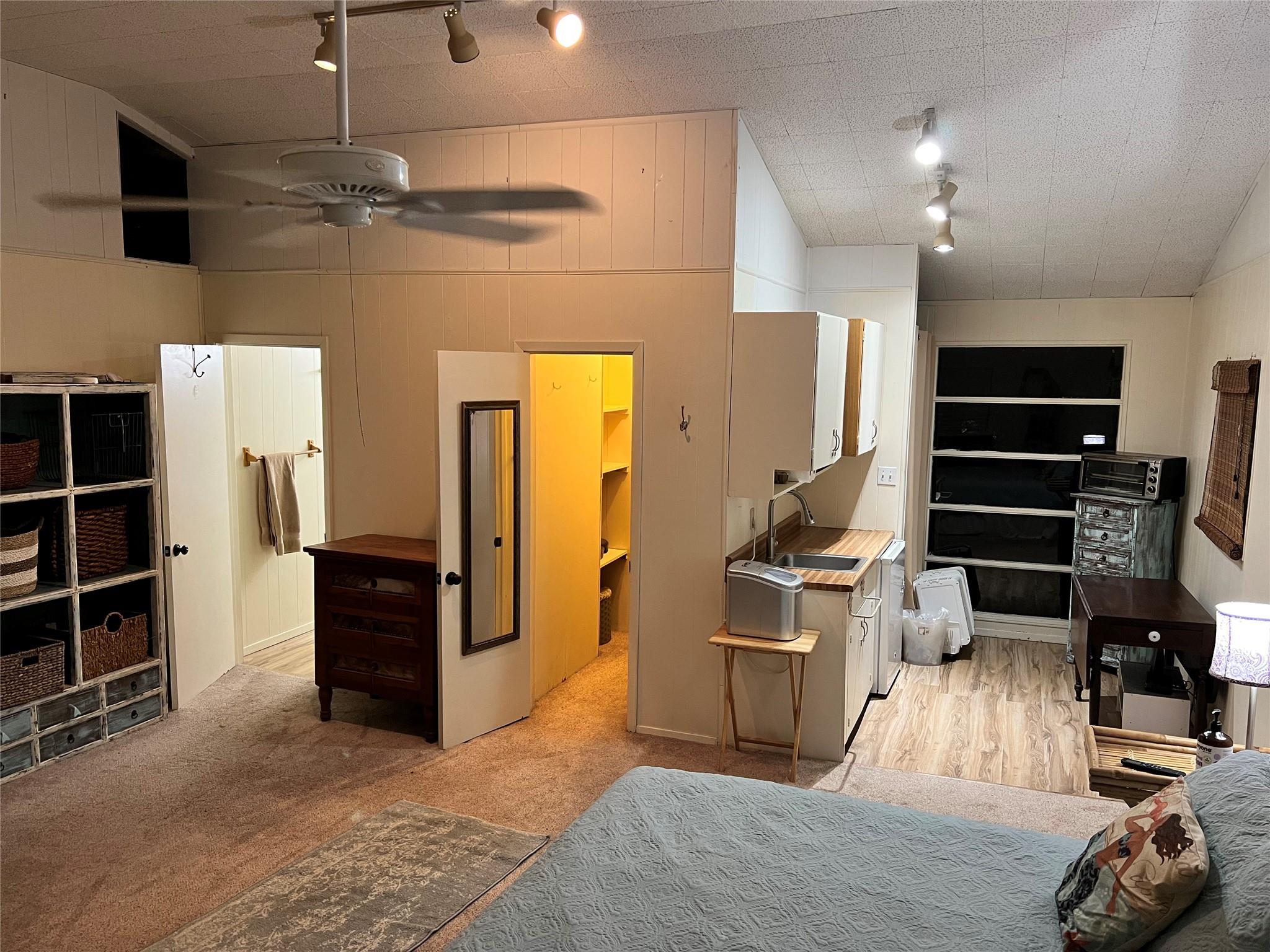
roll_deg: -1.5
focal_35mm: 26
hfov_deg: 67.3
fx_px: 954
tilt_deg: -7.2
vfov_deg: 53.1
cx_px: 635
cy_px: 476
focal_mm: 5.7
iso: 200
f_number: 1.5
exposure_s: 1/60
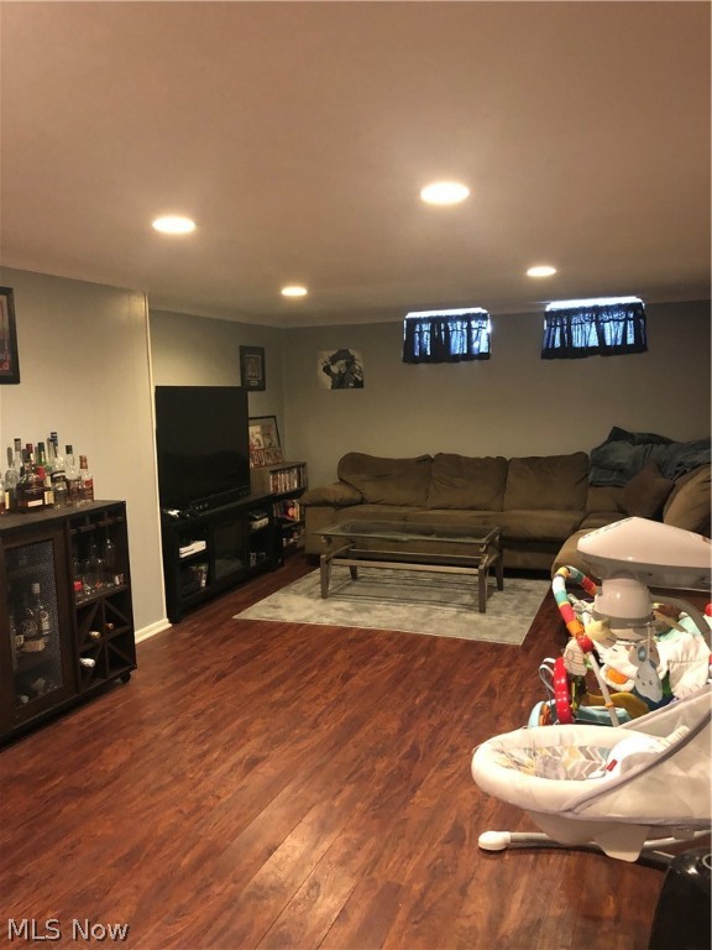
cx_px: 356
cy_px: 475
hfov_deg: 49.7
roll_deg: +1.8
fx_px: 768
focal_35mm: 28
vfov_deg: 63.4
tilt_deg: -5.3
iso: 80
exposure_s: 1/5
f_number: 1.8
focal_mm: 4
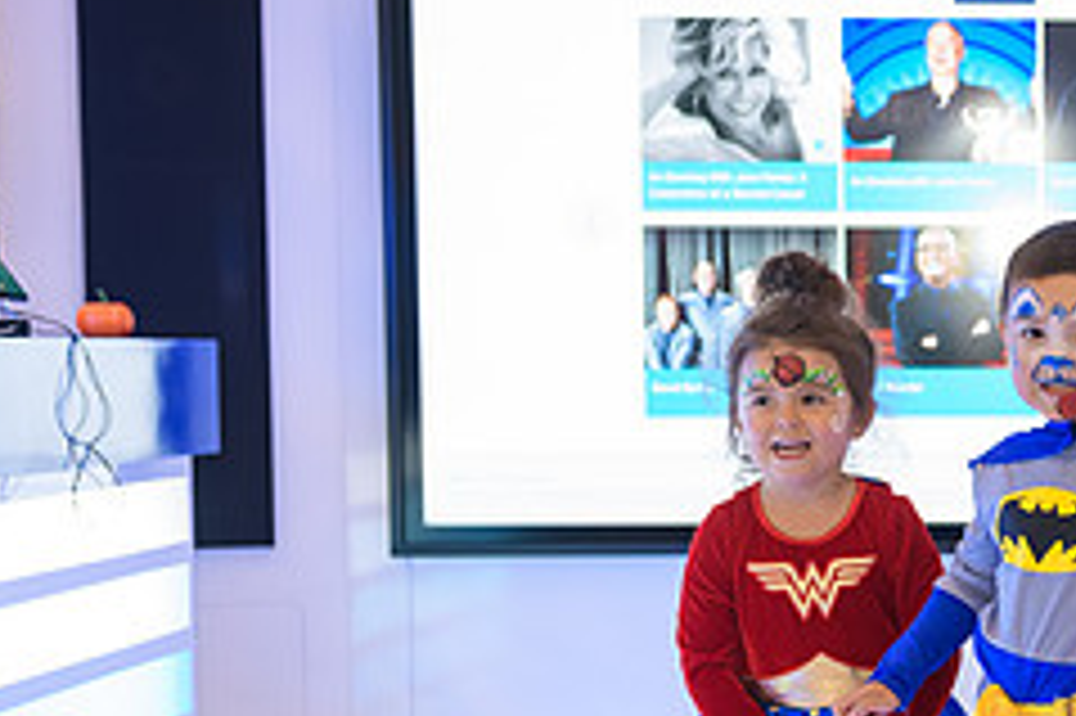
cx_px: 1216
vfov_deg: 13.3
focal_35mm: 102
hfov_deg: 19.1
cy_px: 583
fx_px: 3046
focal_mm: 42
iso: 800
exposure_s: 1/125
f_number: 3.2
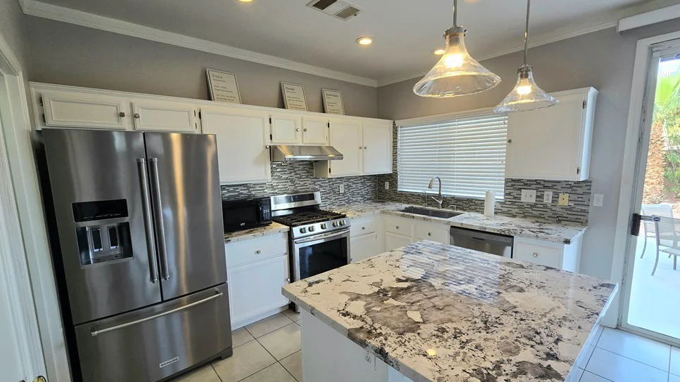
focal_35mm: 15
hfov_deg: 103.0
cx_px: 338
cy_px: 203
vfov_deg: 70.5
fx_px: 270
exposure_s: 1/120
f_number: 2.2
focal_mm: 2.2
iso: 80
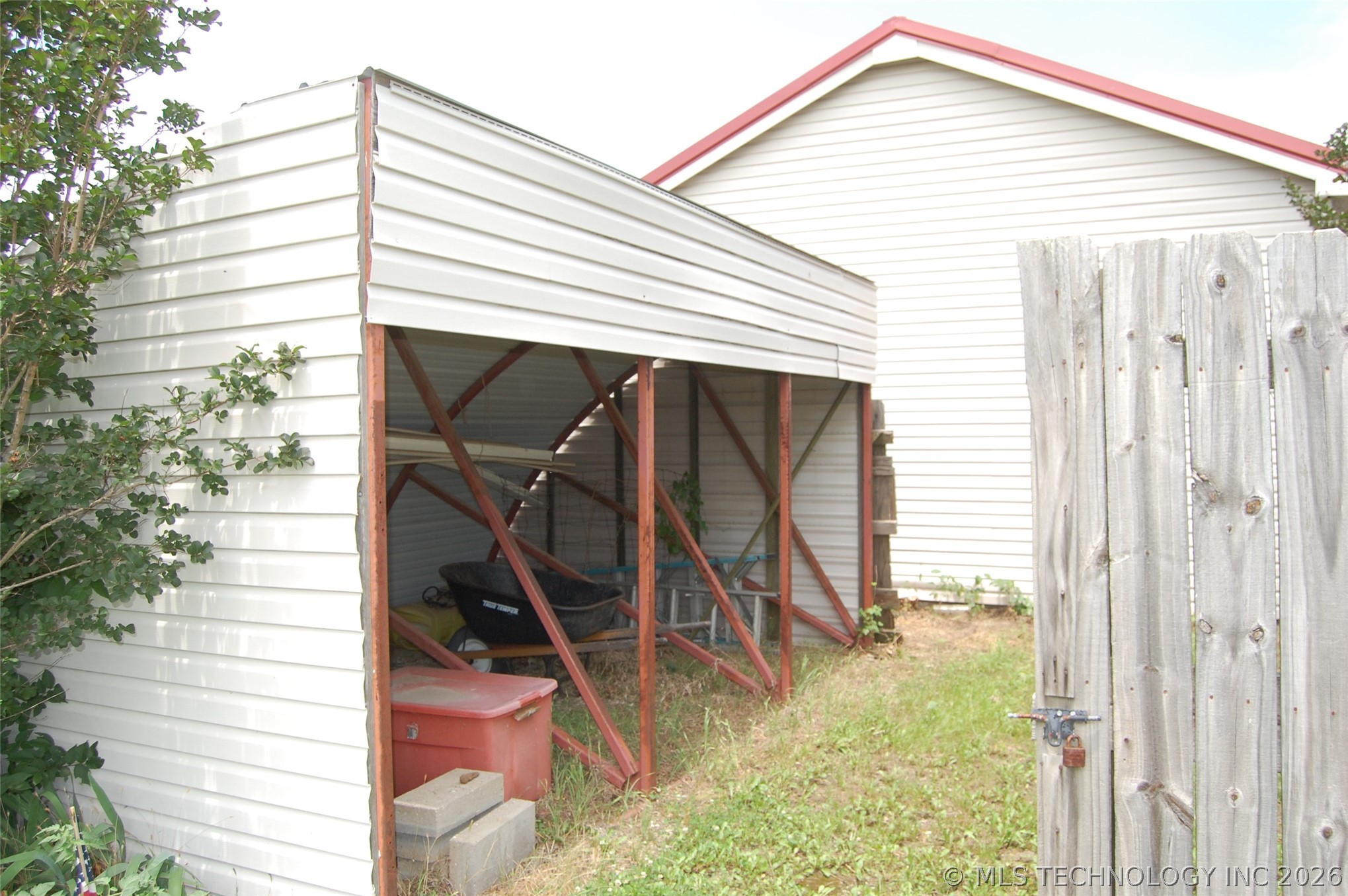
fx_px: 1010
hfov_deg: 67.4
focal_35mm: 27
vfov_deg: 47.8
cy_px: 448
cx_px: 674
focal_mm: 18
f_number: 5.6
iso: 360
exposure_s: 1/500
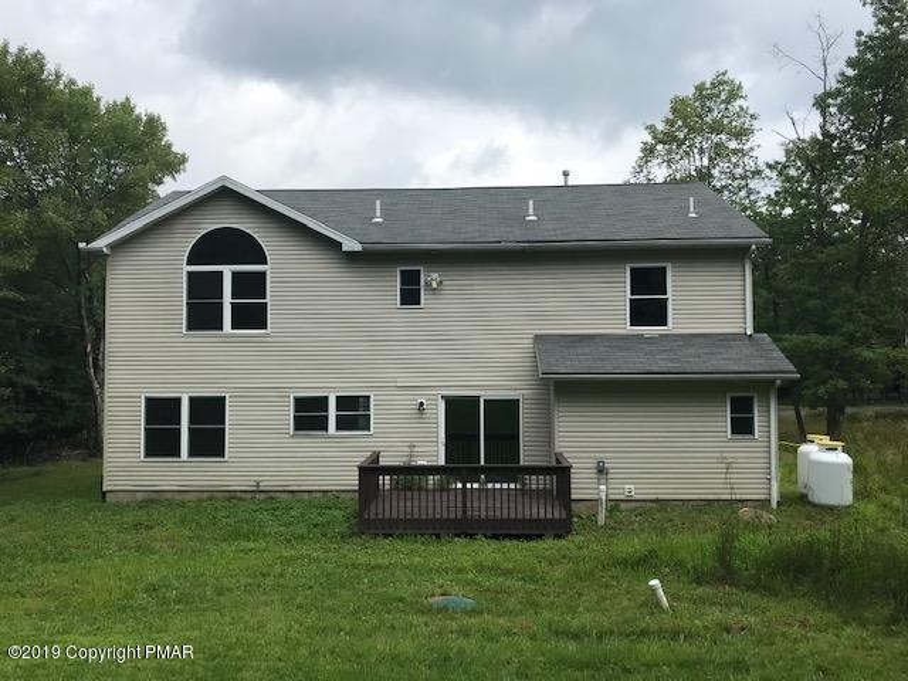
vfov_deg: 49.7
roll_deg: +0.5
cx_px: 454
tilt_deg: +2.3
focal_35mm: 28
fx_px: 734
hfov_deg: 63.4
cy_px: 340
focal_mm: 3.99
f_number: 1.8
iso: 20
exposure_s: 1/2336
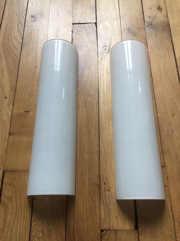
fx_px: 201
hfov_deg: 48.2
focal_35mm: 29
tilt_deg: -67.3
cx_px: 90
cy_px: 120
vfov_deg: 61.7
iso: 32
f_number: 2.2
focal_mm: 4.15
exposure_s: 1/106
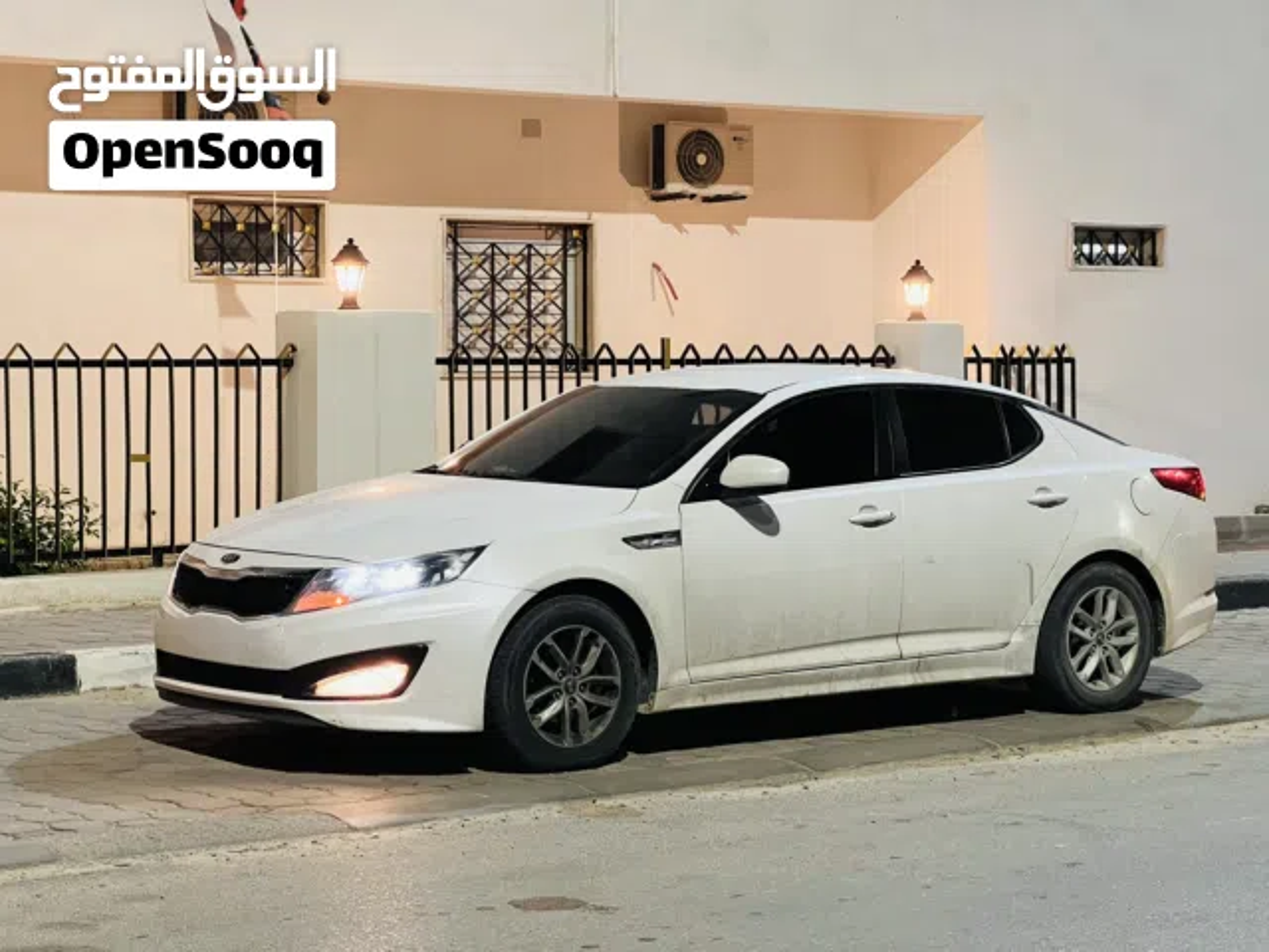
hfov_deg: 25.3
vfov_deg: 19.1
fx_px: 2823
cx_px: 634
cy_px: 476
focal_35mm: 77
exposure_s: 1/51
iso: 800
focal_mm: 9
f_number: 2.8
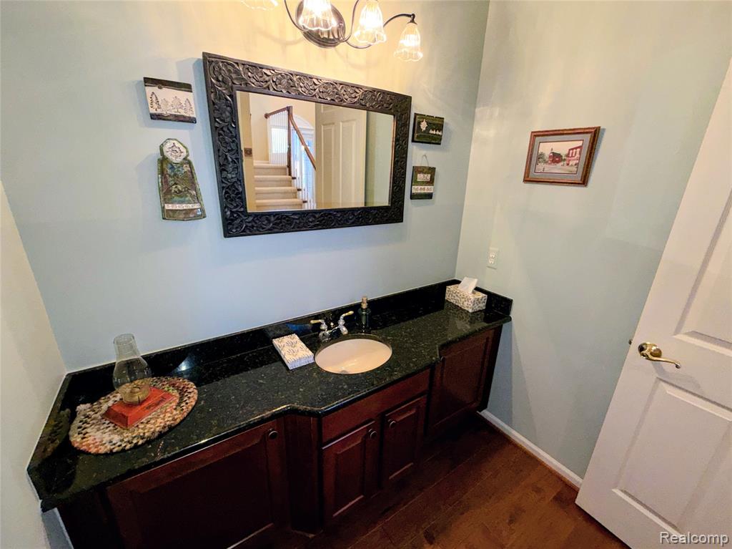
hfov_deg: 102.1
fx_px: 296
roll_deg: -0.1
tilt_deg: -18.6
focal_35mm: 14
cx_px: 366
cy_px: 274
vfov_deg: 85.6
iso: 50
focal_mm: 2.22
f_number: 2.2
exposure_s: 1/60
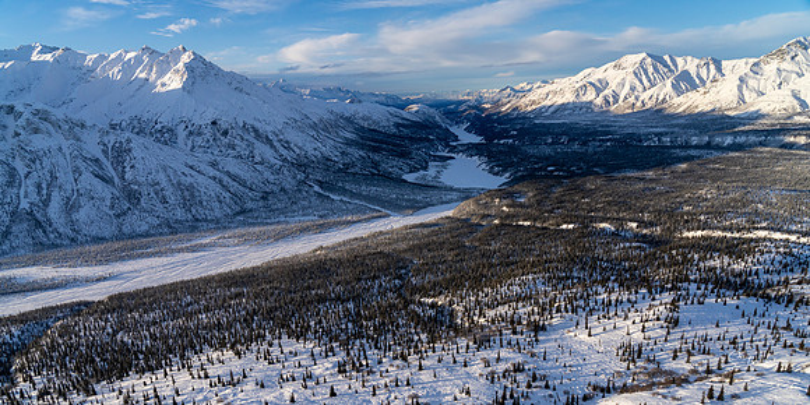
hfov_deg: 73.7
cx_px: 405
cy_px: 270
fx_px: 540
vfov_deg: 40.6
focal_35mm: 26
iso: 320
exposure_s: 1/500
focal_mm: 24
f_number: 11
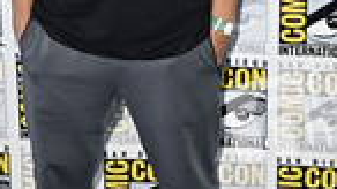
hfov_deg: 19.6
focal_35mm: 109
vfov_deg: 11.0
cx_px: 134
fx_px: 974
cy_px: -7
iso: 1250
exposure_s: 1/250
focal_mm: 38
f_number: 4.5
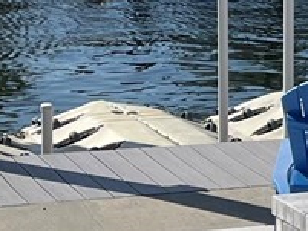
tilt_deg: -10.3
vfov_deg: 7.2
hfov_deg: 8.9
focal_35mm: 207
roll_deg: -2.2
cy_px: 84
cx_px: 644
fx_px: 1843
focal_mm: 5.1
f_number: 1.6
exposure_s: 1/6494
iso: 50
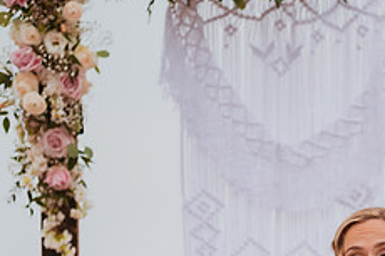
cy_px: 301
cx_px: 437
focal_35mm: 340
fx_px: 3633
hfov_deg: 6.0
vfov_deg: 4.0
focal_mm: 135
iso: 500
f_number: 1.8
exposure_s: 1/2000
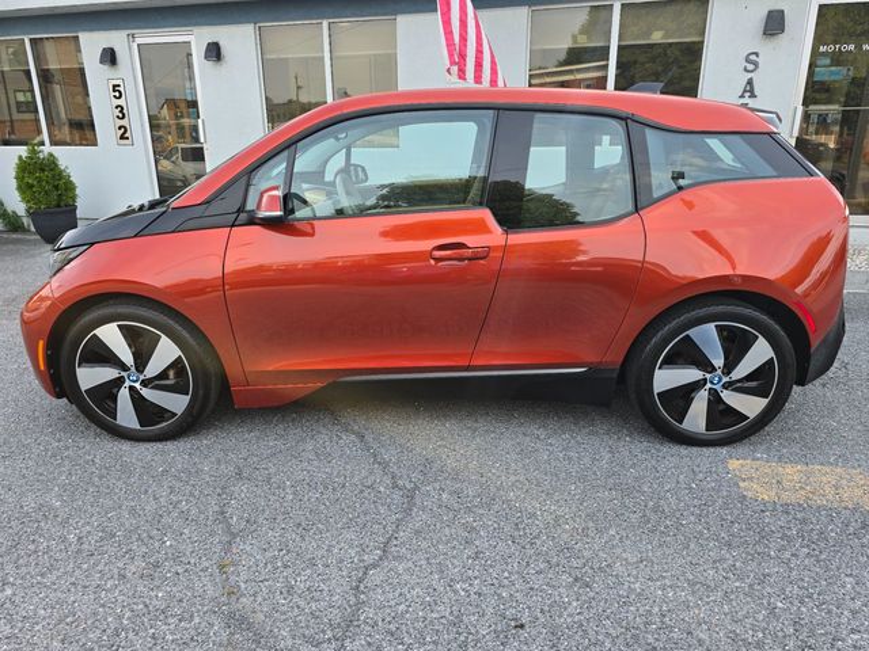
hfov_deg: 73.9
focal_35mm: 23
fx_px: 577
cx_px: 434
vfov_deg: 58.9
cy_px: 326
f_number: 1.7
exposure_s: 1/180
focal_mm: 6.3
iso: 20
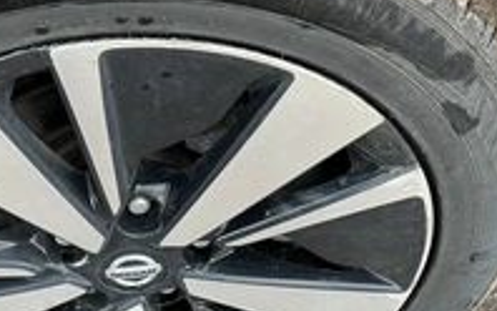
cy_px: 176
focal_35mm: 60
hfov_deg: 33.8
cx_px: 186
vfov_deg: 21.7
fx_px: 813
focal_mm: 3
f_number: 1.8
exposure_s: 1/135
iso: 20
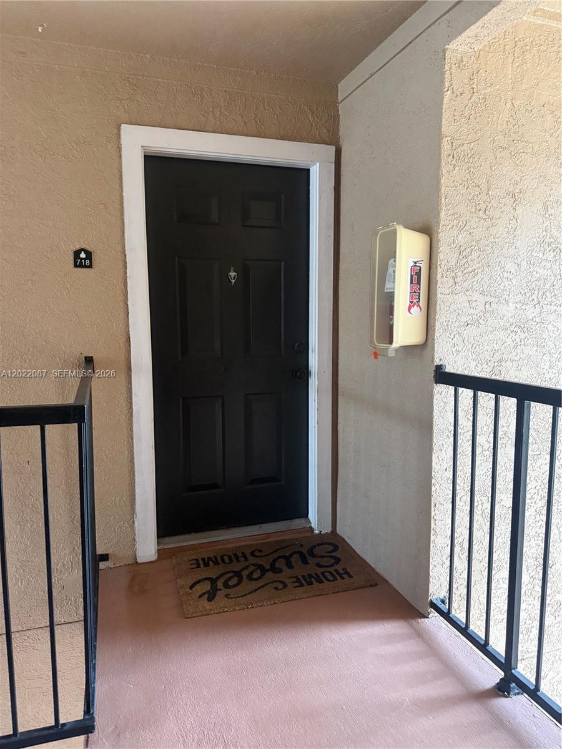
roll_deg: +0.5
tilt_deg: -4.9
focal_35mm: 24
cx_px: 281
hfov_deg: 56.8
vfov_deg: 71.6
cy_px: 374
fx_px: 520
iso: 640
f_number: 1.78
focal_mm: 6.76
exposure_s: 1/60
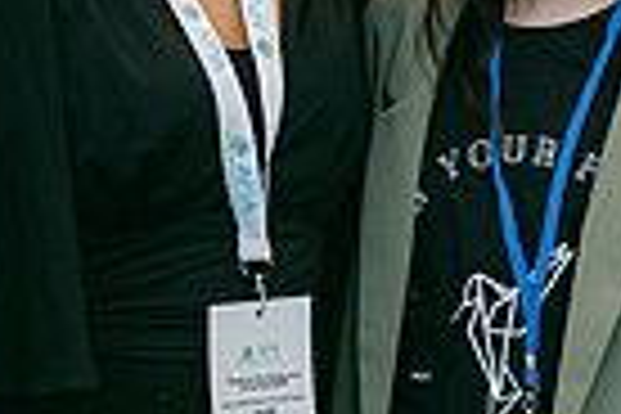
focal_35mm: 210
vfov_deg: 6.5
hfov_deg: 9.6
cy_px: 135
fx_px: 3622
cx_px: 878
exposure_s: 1/125
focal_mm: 50
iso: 500
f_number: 2
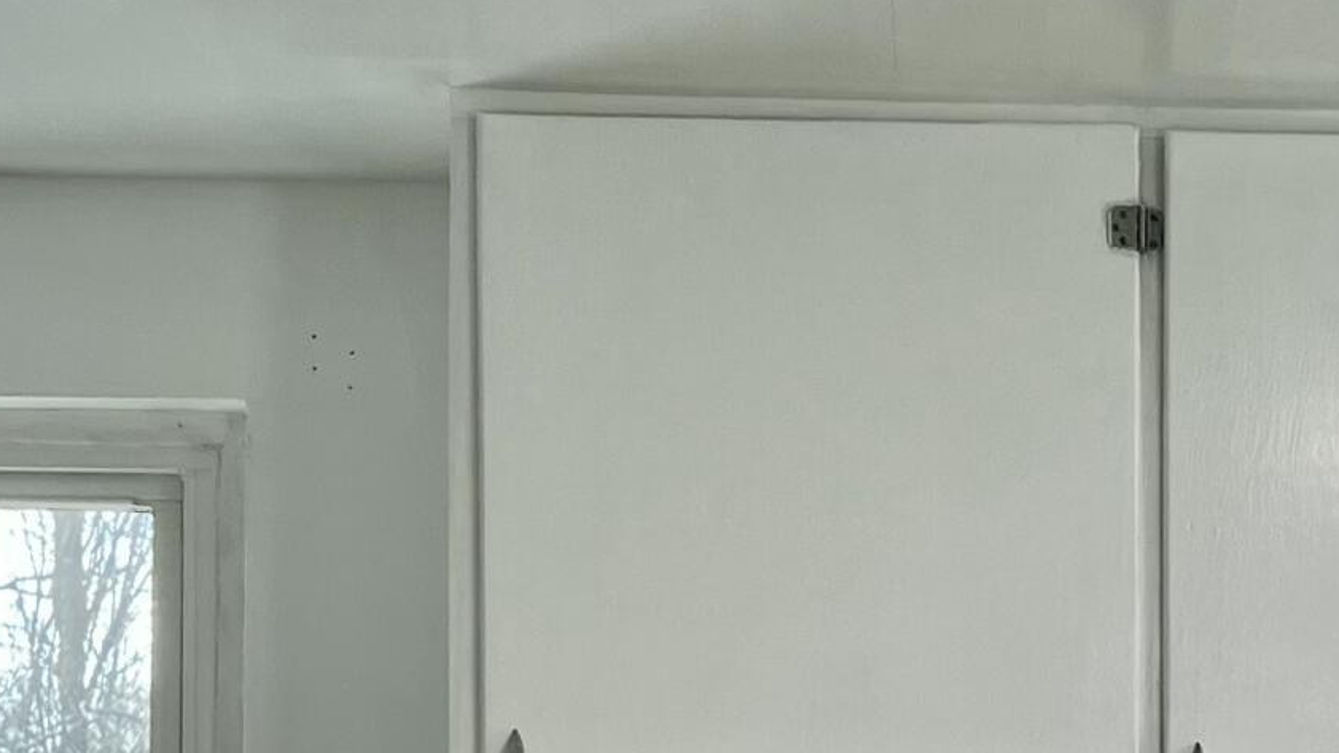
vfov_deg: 11.3
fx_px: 3586
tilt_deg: -1.0
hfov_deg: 20.9
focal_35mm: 101
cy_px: 1248
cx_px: 1097
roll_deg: +1.3
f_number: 1.5
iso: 50
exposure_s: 1/148
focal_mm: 5.7
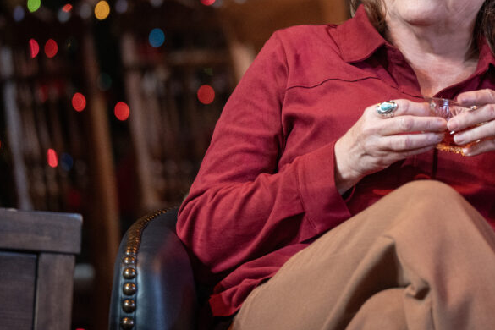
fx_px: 4812
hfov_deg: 5.9
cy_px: 65
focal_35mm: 350
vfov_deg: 3.9
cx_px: 371
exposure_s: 1/400
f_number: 4
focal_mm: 200
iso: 3200
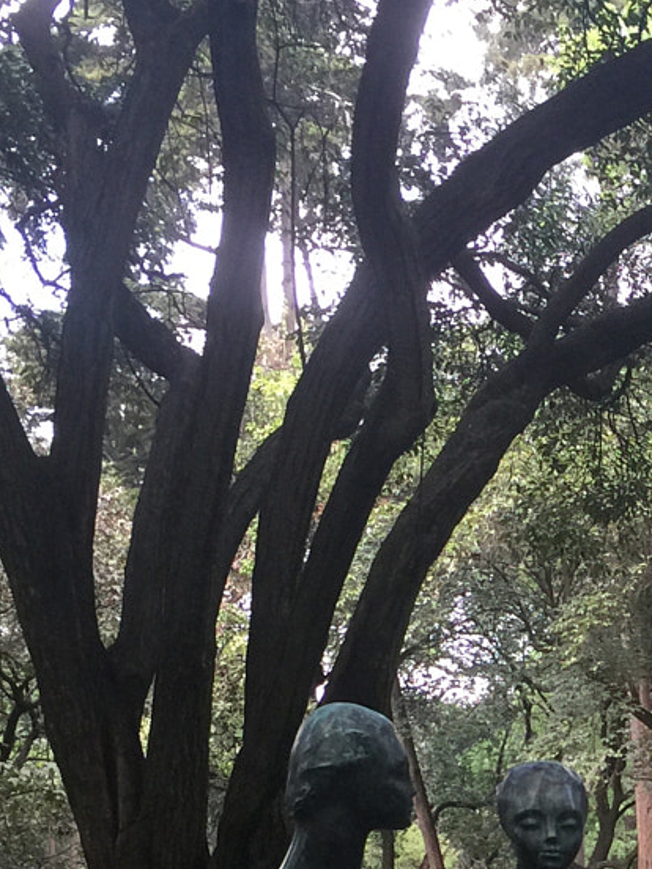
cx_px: 699
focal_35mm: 84
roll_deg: +4.6
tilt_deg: +1.6
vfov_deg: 22.0
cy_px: 960
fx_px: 2110
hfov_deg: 17.1
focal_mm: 4.15
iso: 40
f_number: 2.2
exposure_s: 1/40
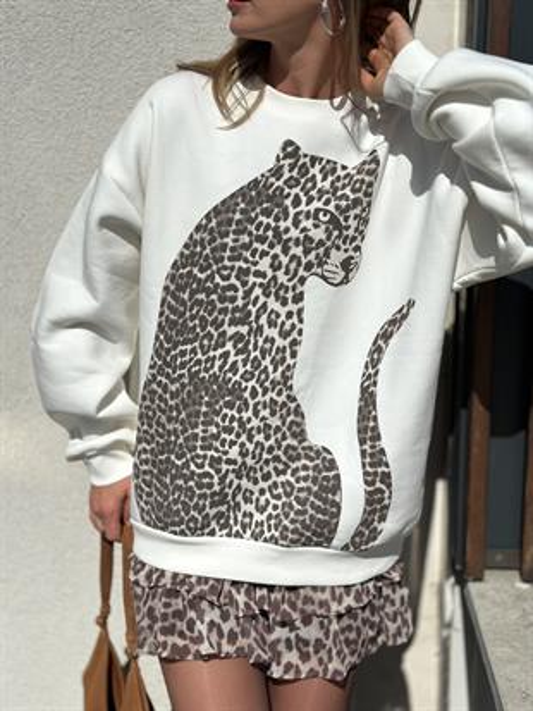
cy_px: 356
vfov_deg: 39.6
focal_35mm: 48
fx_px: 985
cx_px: 266
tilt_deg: -14.2
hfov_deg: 30.3
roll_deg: +0.1
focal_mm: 6.86
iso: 80
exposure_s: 1/23256
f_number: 1.78
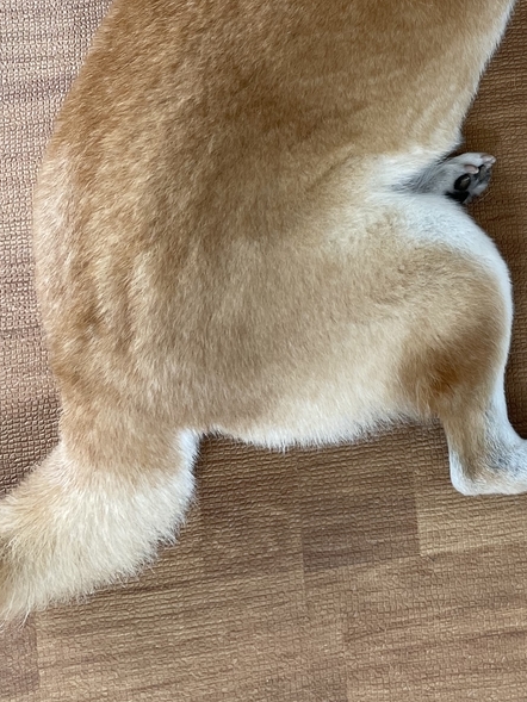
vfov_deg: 34.5
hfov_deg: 26.1
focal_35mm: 53
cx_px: 531
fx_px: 1075
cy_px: 98
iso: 80
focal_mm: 4.2
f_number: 1.6
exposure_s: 1/121
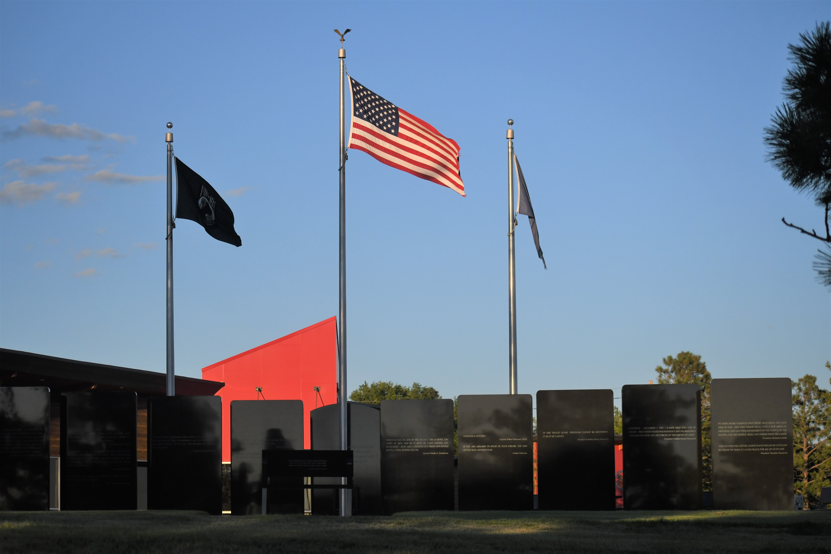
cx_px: 416
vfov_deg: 13.0
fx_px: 2424
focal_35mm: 105
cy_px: 277
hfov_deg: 19.5
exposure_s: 1/8000
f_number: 4.5
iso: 640
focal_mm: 70
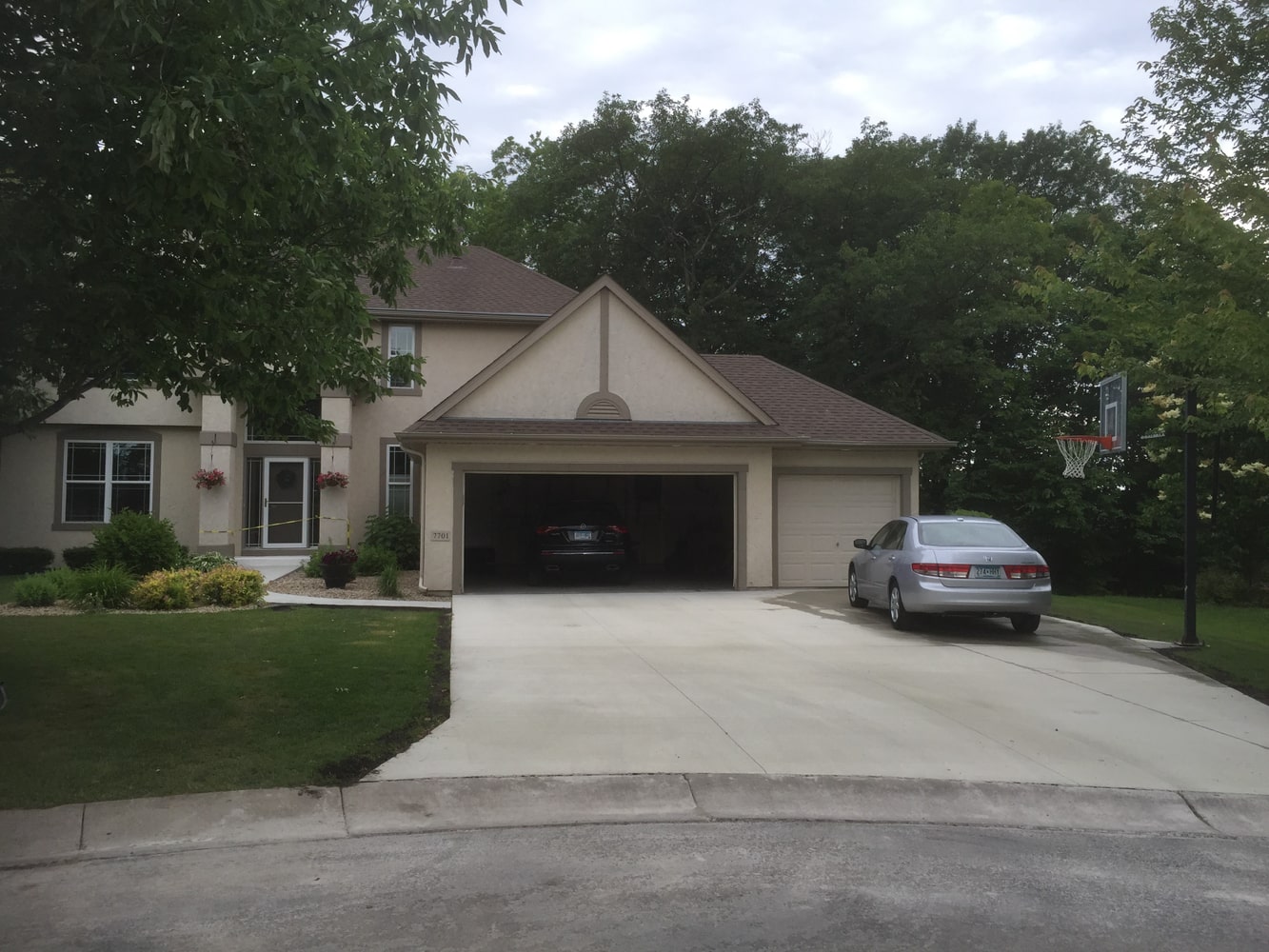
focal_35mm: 29
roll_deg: -0.9
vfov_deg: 48.2
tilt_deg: +2.5
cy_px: 476
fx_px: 1063
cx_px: 634
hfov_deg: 61.7
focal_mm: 4.15
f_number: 2.2
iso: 32
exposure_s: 1/879
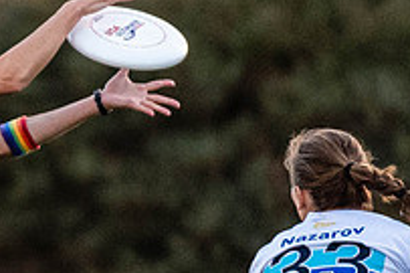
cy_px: 309
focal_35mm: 2916
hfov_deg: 0.7
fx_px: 33182
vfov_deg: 0.5
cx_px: -301
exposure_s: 1/1000
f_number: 4
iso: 2000
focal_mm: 400
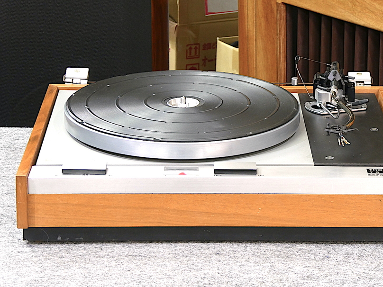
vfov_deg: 11.8
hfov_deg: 15.6
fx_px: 1394
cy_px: 127
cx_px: 222
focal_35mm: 126
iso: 200
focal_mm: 19
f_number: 5.1
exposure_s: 1/3.2
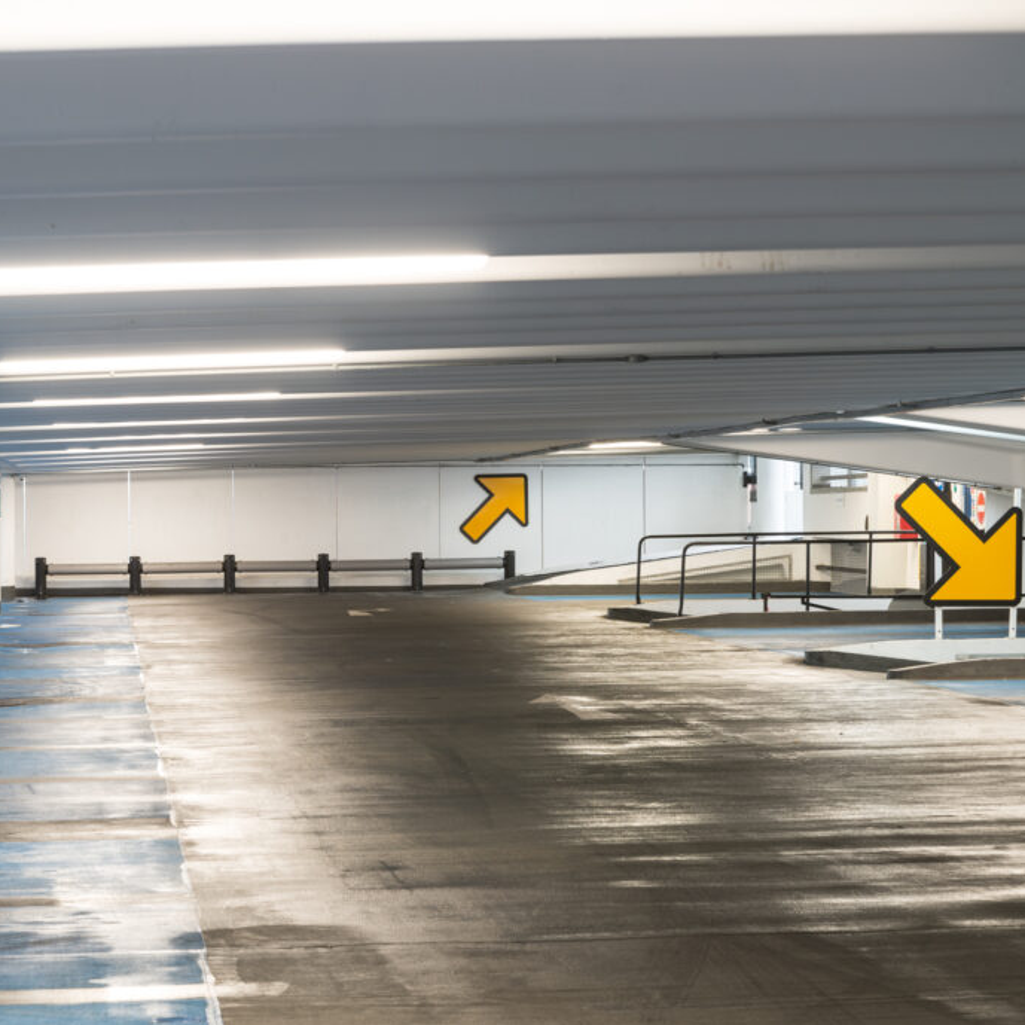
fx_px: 3652
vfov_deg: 16.0
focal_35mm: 109
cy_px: 513
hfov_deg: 16.0
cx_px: 509
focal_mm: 85
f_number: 9
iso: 100
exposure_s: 1.3
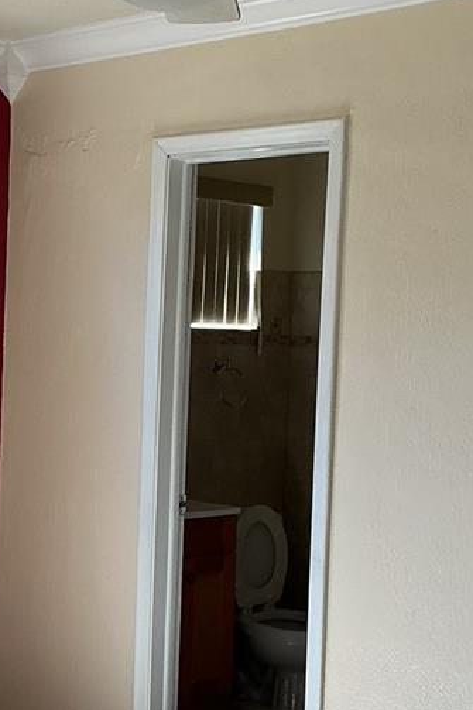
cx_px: 93
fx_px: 1420
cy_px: 344
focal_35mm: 72
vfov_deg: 28.1
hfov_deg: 18.7
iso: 64
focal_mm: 3
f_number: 1.8
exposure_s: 1/120
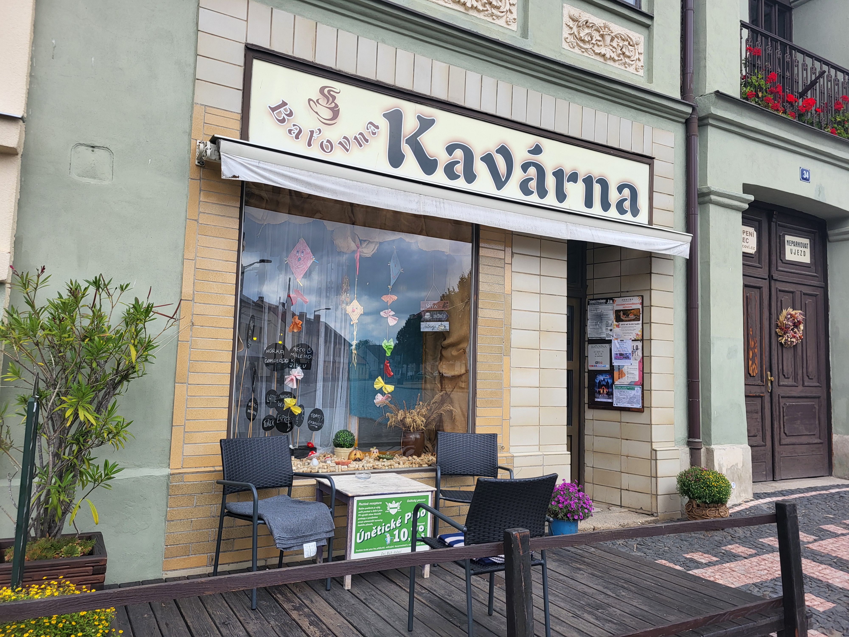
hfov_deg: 67.3
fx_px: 638
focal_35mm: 26
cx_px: 424
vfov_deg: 53.1
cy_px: 318
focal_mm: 5.4
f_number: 1.8
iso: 40
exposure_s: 1/790
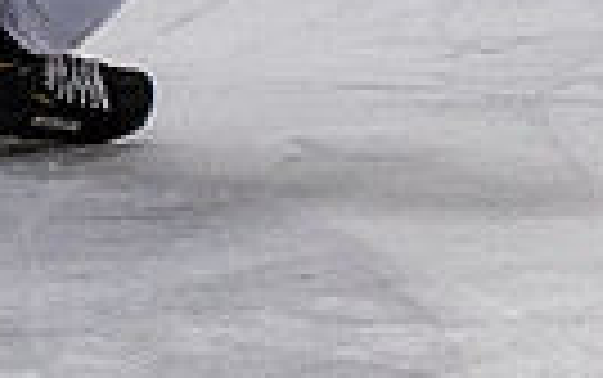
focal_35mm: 965
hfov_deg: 2.2
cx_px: 312
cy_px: -351
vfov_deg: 1.4
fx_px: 15872
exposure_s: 1/800
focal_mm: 90
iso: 1100
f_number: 3.2
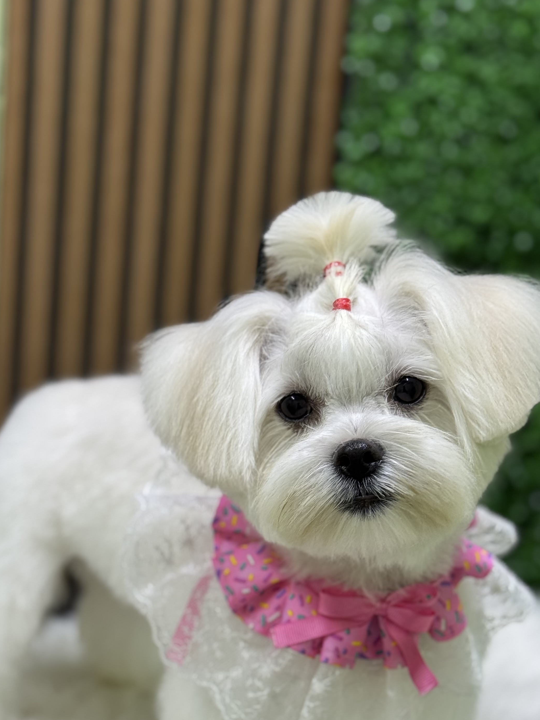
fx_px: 1456
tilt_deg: -10.8
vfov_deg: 27.7
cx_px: 225
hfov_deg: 21.0
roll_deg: -3.7
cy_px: 452
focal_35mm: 70
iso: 80
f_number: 1.78
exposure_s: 1/100
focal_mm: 6.76
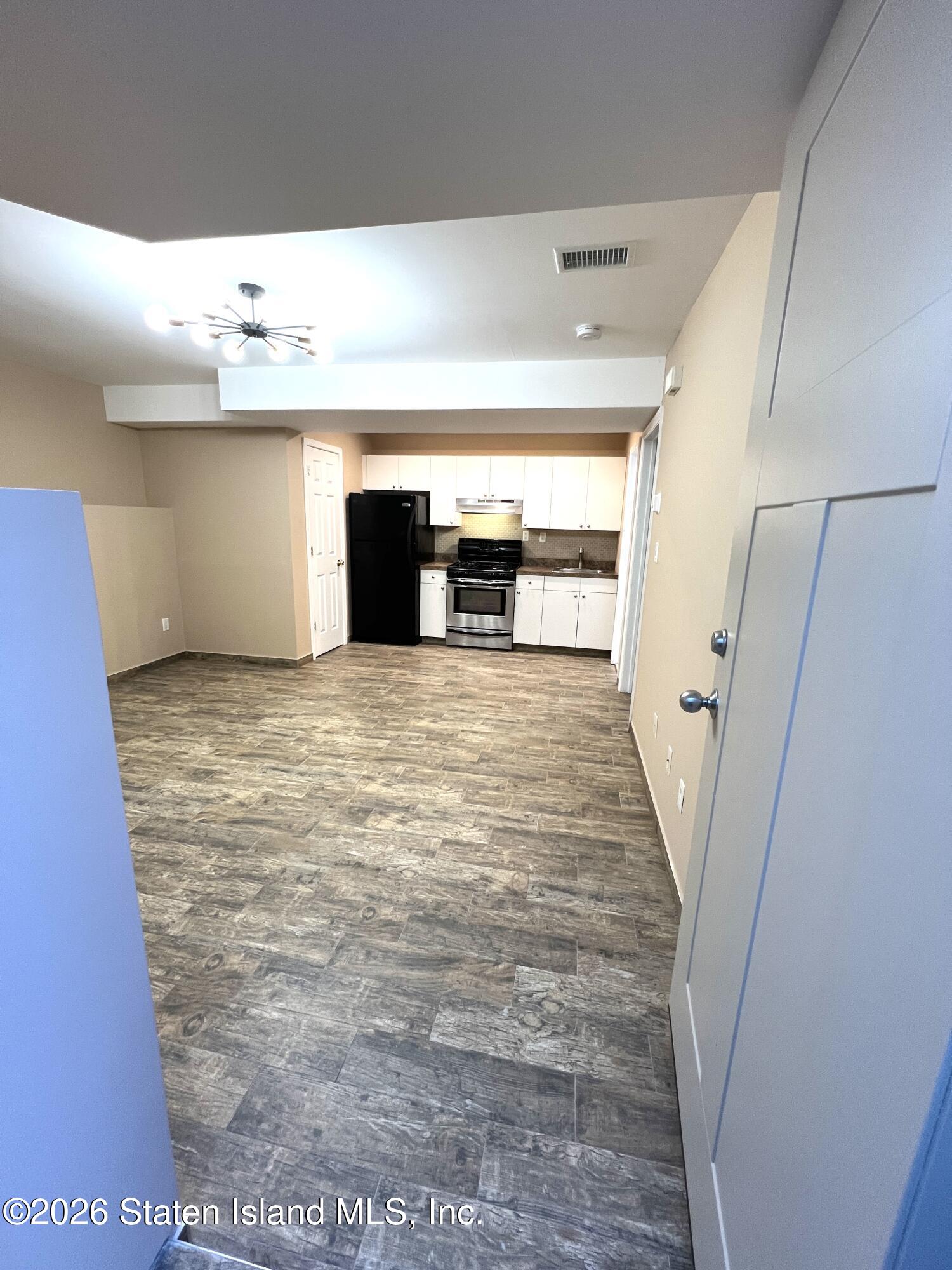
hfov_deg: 89.9
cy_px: 635
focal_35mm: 13
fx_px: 477
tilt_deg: -13.4
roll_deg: -1.1
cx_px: 476
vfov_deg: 106.2
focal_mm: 1.57
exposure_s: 1/60
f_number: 1.8
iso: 125
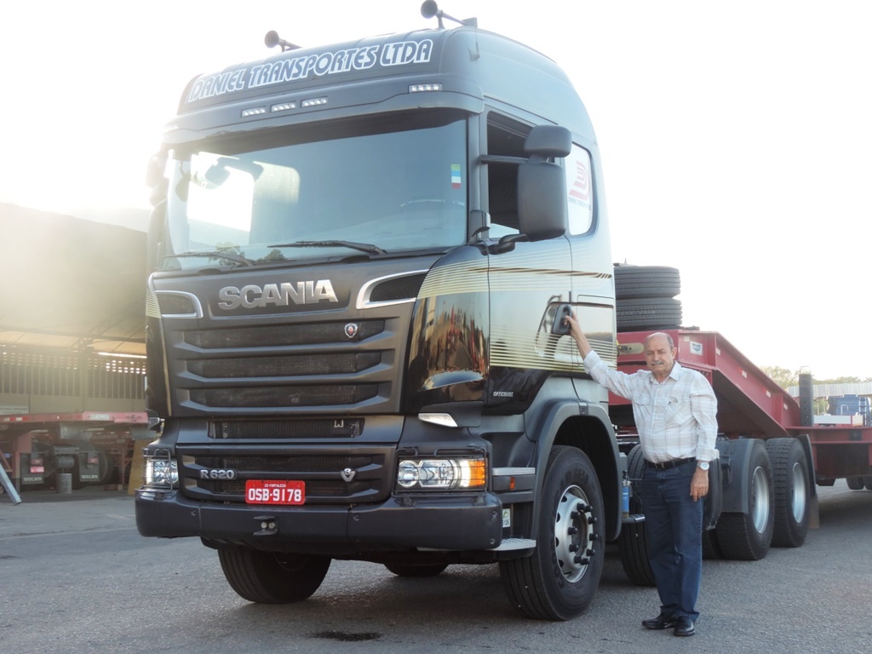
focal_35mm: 50
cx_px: 436
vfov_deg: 29.1
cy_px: 327
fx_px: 1260
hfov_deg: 38.2
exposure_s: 1/100
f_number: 3.6
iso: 80
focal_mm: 8.9
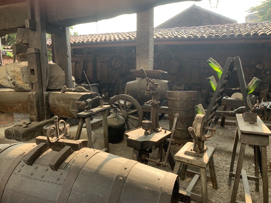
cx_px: 136
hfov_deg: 67.3
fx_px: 204
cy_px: 102
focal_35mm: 26
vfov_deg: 53.1
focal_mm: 4.25
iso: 40
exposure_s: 1/121
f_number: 1.8
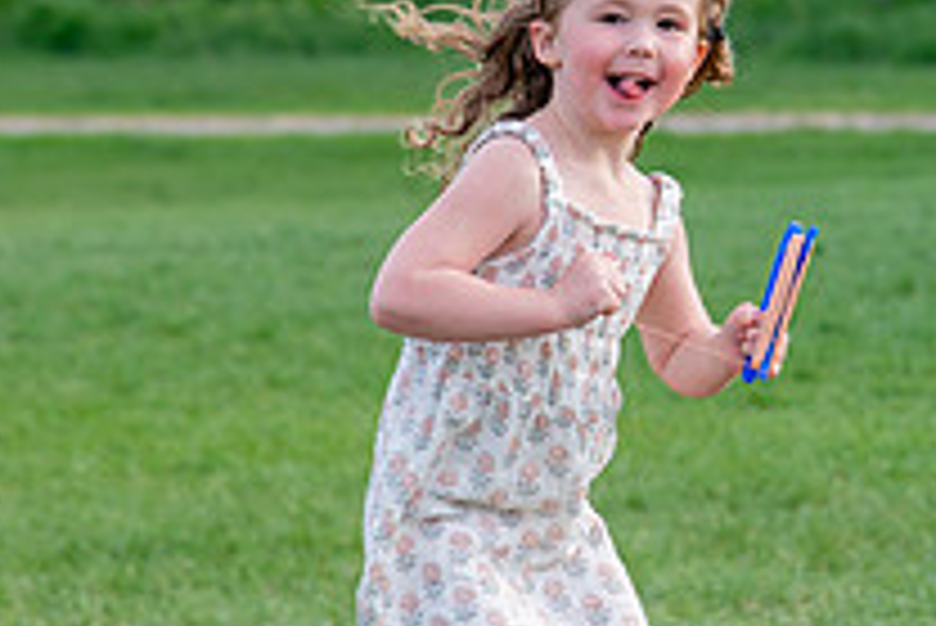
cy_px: 84
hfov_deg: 5.3
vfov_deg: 3.6
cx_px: 769
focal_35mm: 385
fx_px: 10017
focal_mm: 105
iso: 200
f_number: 5
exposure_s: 1/320
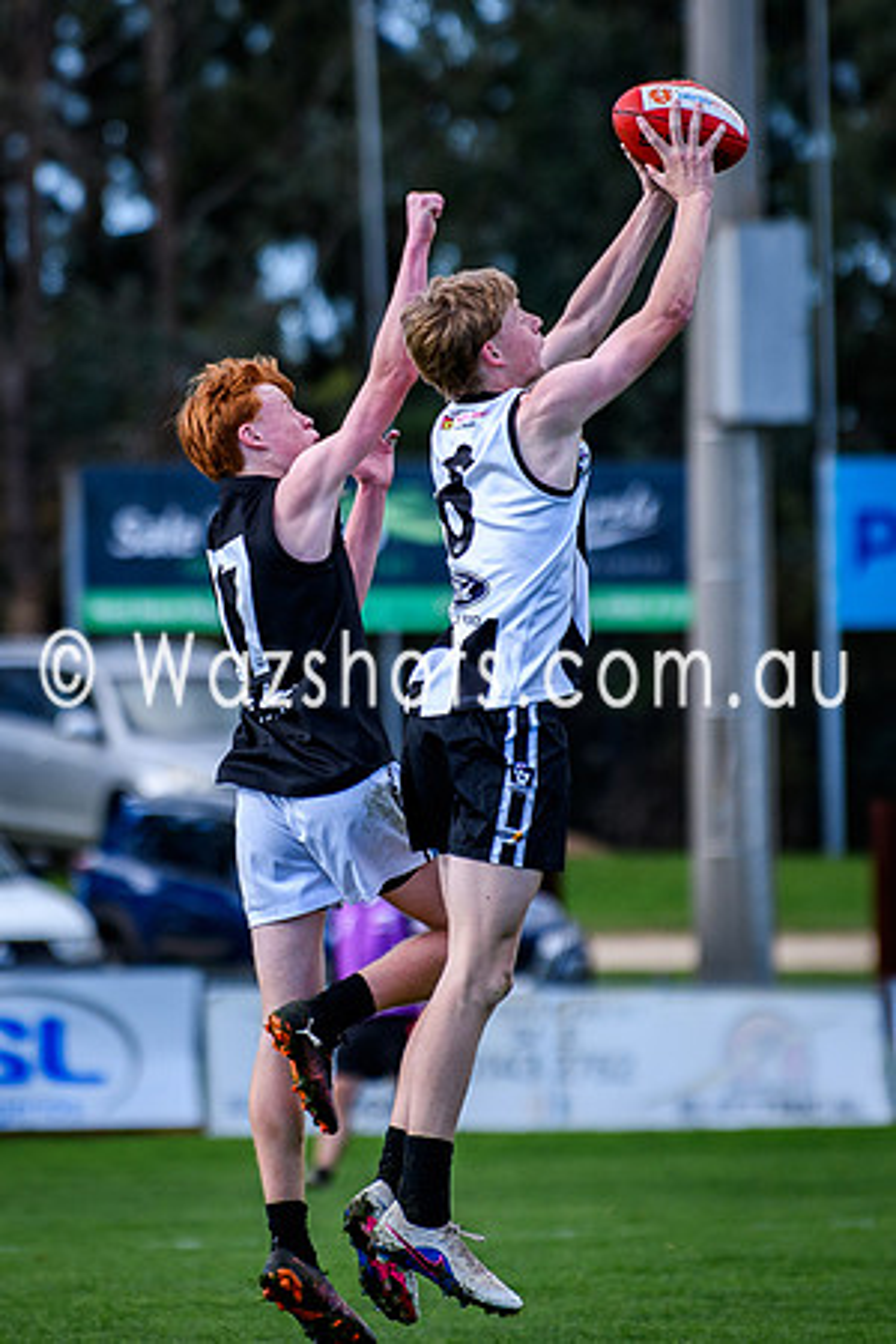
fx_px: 21314
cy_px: 491
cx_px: 328
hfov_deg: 2.4
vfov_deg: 3.6
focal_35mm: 571
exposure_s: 1/2000
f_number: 2.8
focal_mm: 200
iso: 250
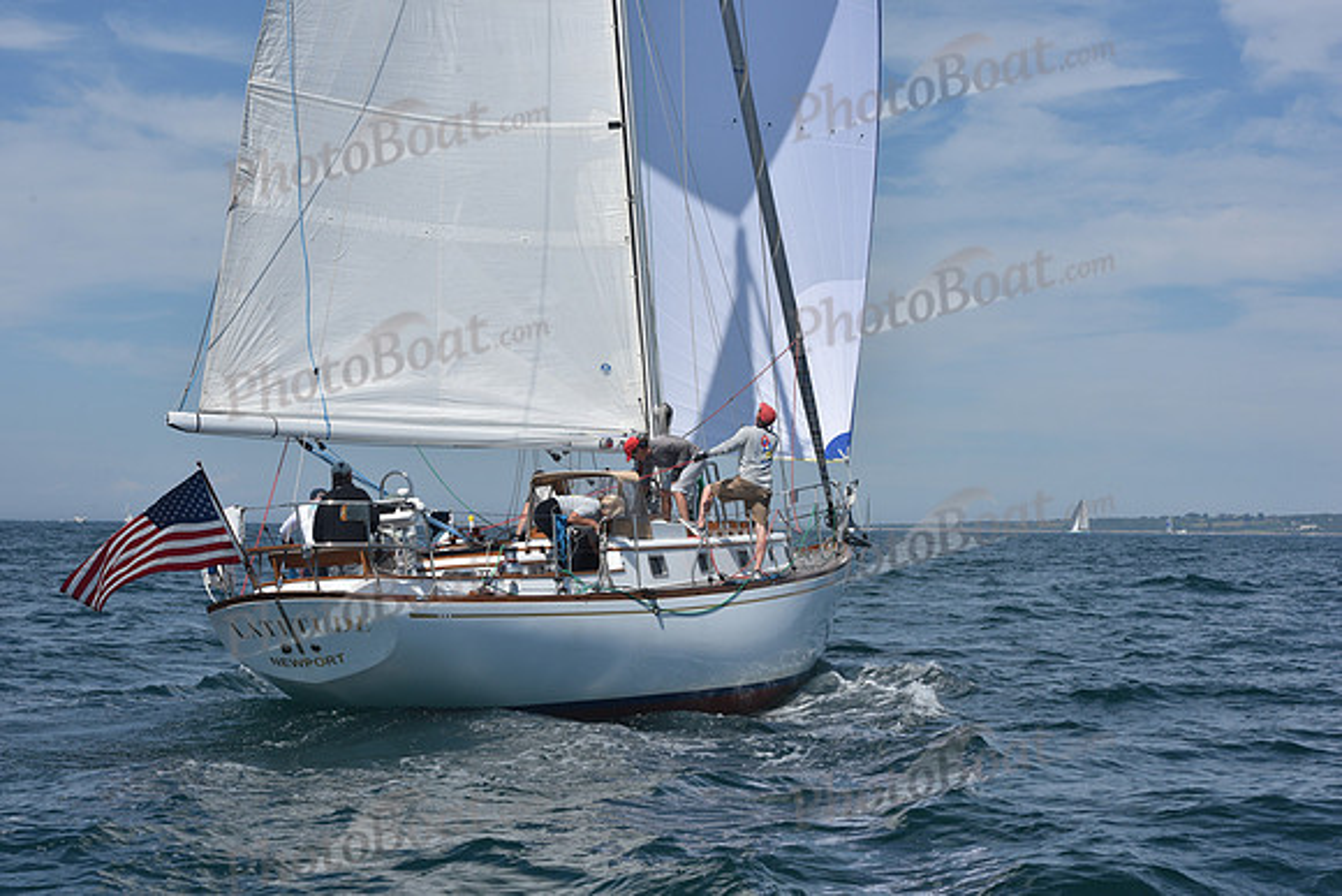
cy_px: 448
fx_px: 2610
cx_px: 671
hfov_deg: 28.8
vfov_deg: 19.5
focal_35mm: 70
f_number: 11
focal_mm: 70
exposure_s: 1/800
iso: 250
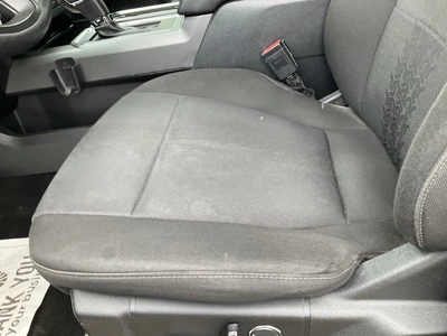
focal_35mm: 29
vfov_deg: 48.2
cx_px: 224
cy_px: 168
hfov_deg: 61.7
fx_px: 374
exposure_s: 1/115
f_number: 1.8
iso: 64
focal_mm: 3
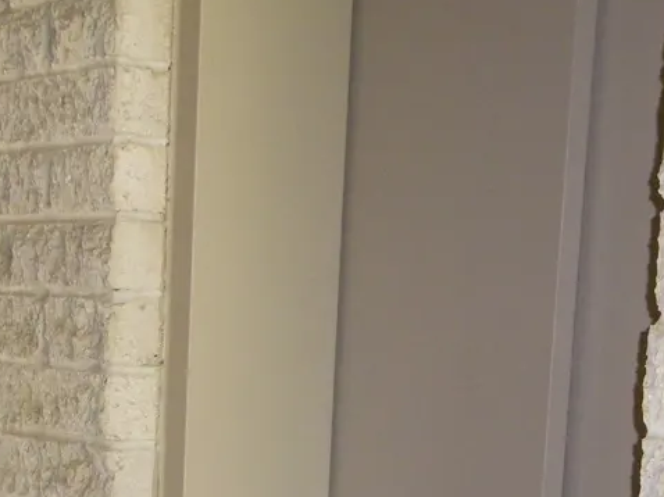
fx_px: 1879
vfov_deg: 14.6
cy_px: 600
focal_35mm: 98
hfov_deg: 20.0
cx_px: 265
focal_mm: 6.9
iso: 400
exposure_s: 1/80
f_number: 3
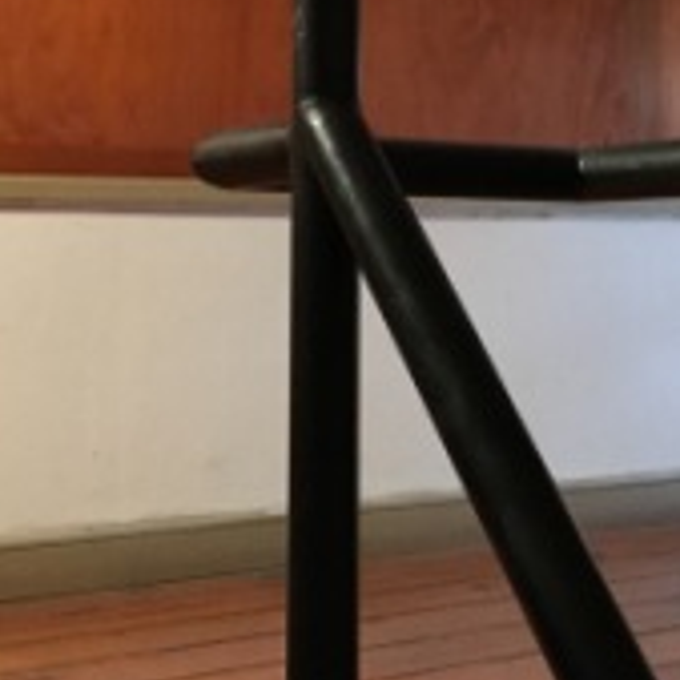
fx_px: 1511
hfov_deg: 25.4
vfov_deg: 24.4
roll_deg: +0.4
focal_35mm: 68
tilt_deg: +7.2
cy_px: 32
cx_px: 318
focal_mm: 4.15
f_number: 2.2
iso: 500
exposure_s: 1/17
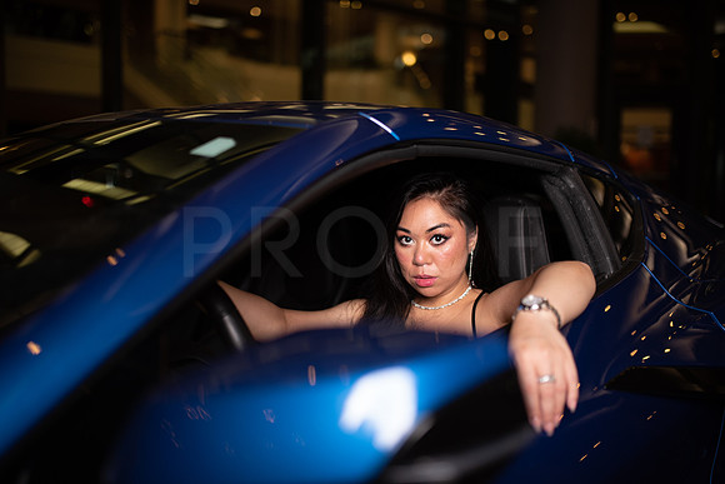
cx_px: 362
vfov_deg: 37.9
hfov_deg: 54.4
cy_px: 242
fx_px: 705
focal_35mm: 35
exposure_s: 1/640
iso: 500
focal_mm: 35
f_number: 1.4
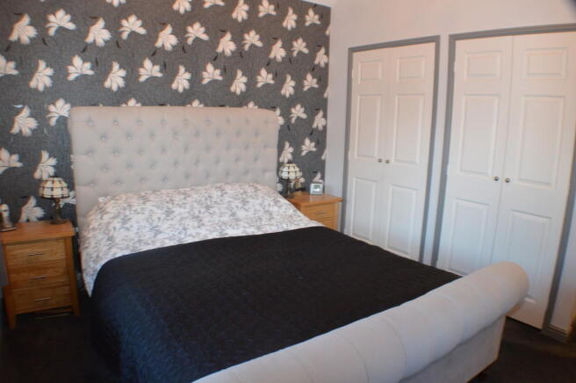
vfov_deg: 43.5
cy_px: 192
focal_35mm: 30
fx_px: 480
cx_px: 288
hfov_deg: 62.0
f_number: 11
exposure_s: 1/5
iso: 800
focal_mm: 20
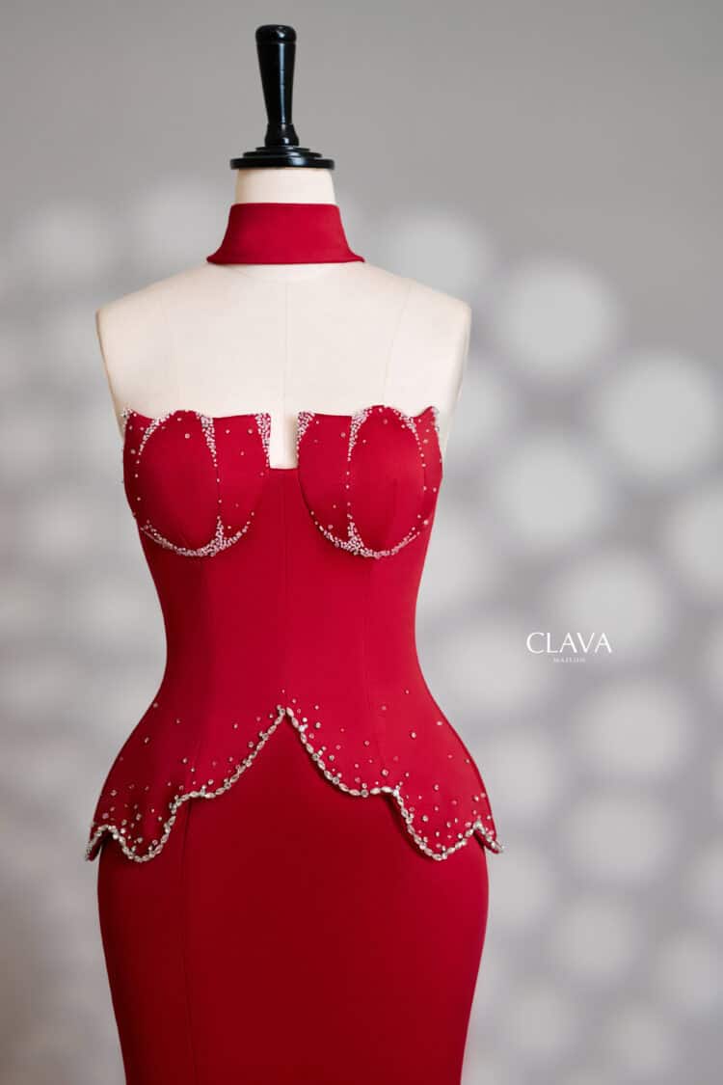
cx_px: 362
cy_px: 542
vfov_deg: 39.6
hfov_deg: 27.0
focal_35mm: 50
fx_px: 1506
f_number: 4
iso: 400
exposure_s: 1/125
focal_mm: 50
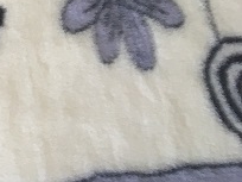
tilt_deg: -62.2
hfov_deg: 14.7
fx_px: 797
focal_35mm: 114
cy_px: -12
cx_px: -218
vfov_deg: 12.8
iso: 25
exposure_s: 1/33
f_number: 2.2
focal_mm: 4.15
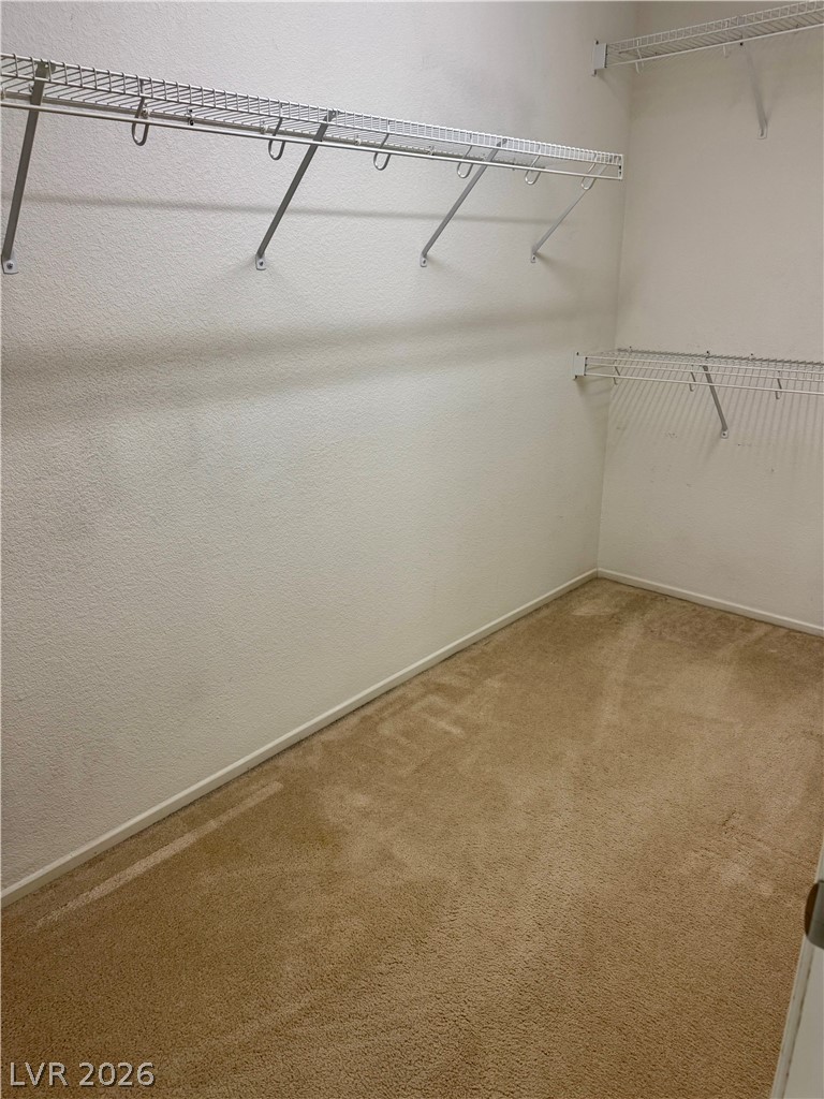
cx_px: 412
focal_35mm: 24
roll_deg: +1.2
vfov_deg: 71.6
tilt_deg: -20.2
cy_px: 550
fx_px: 762
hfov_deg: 56.8
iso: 200
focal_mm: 6.76
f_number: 1.78
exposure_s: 1/120
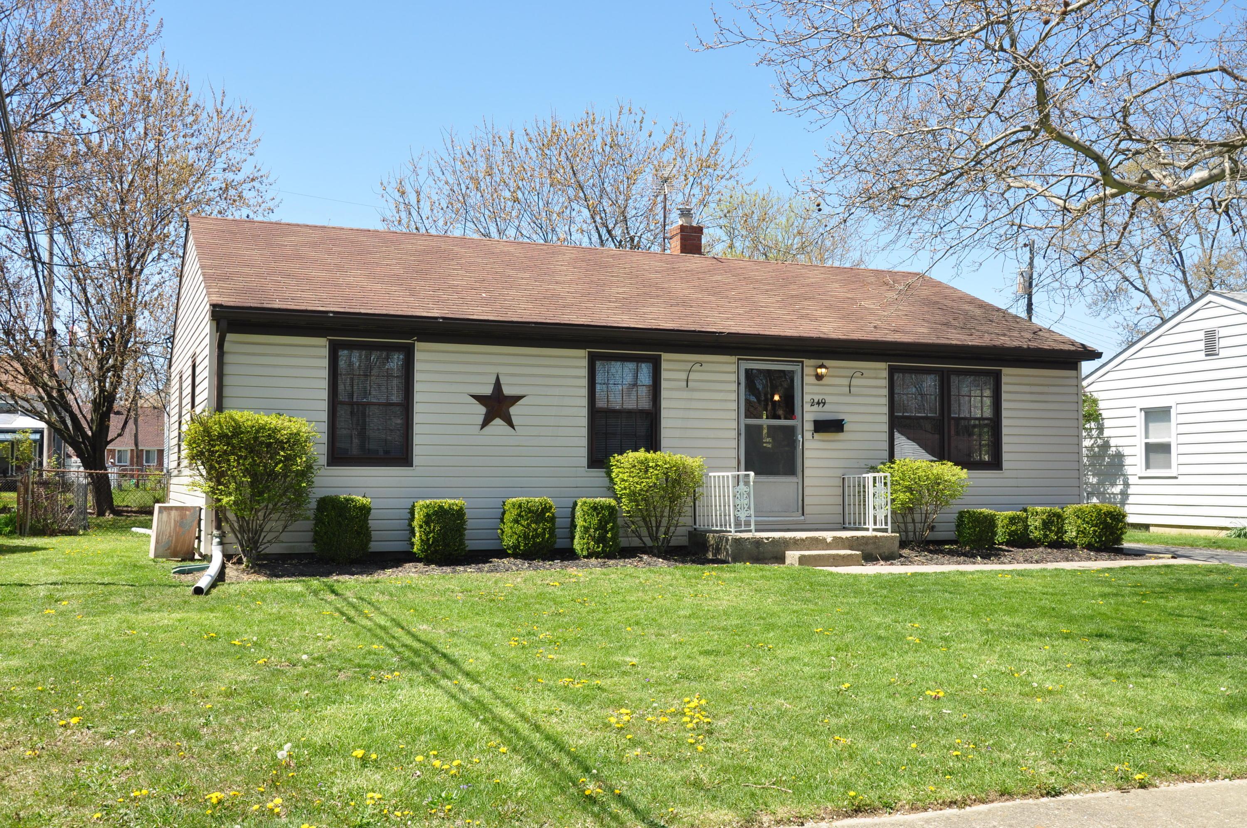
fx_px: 1245
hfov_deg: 53.2
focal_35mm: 36
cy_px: 414
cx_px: 624
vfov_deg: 36.8
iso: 200
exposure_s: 1/200
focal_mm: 24
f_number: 10
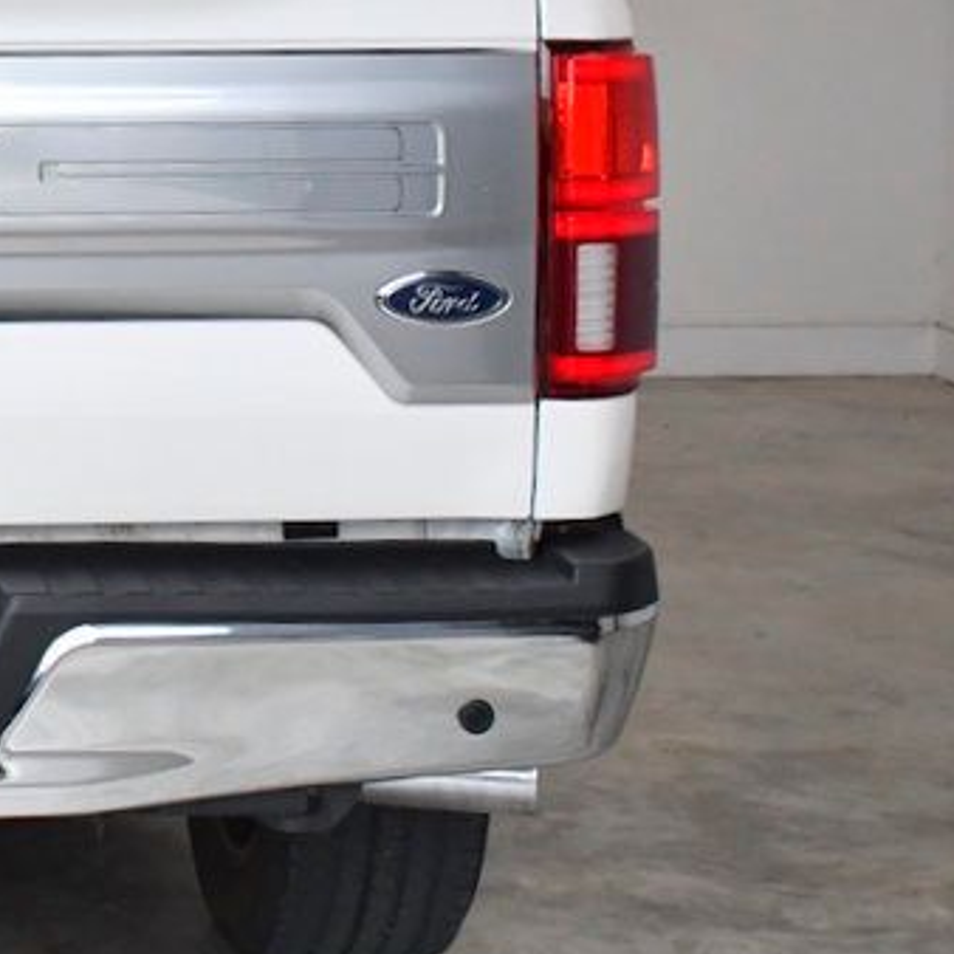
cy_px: 143
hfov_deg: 16.0
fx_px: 3212
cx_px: -302
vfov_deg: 16.7
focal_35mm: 103
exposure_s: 1/2500
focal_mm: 27
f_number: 4
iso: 1250
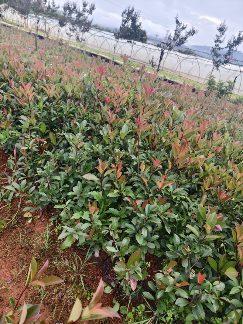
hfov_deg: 58.9
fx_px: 215
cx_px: 122
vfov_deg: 73.9
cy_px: 162
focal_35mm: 23
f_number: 1.75
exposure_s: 1/121
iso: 50
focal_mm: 8.67
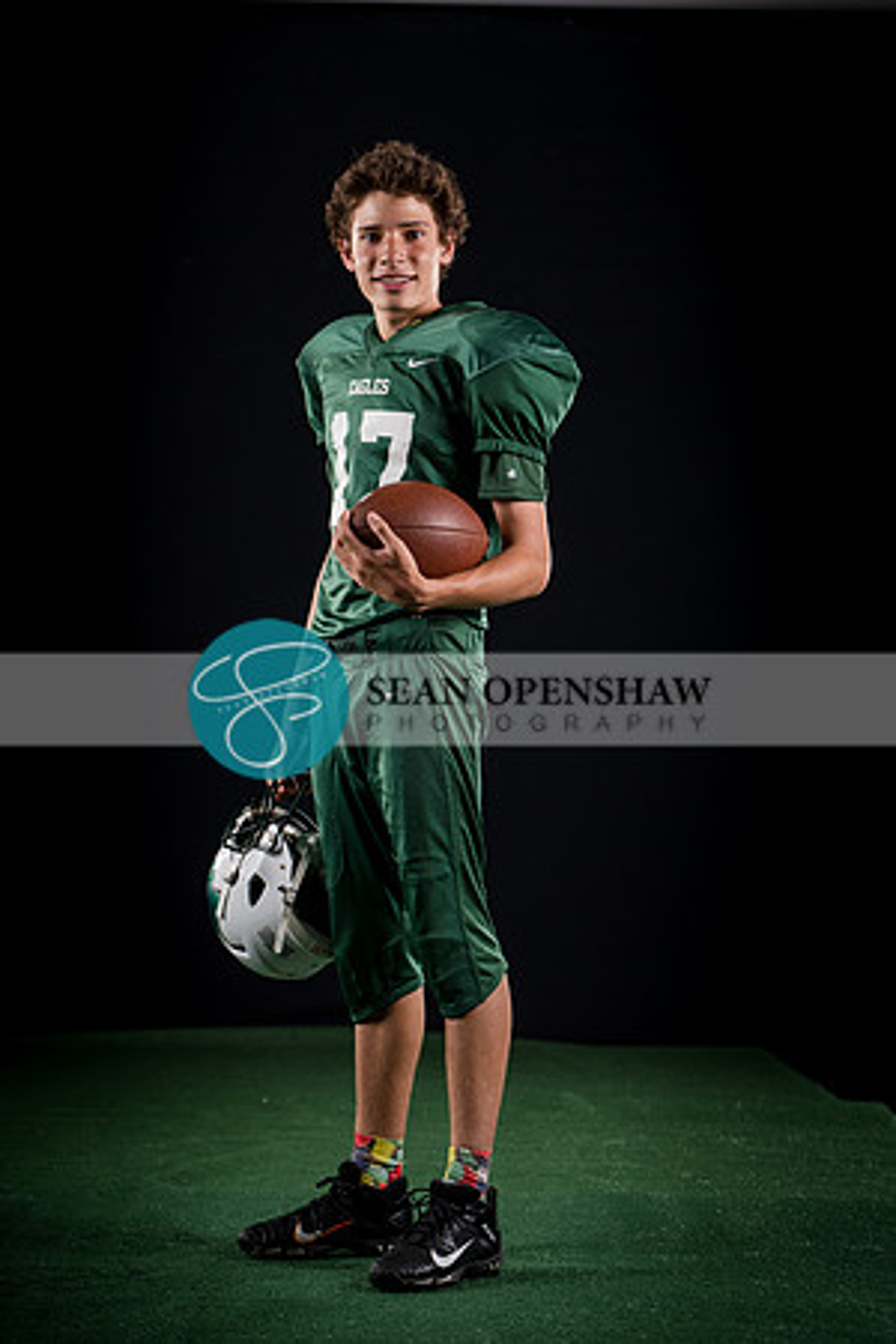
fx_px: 3546
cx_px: 448
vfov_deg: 21.5
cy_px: 672
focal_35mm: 95
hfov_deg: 14.4
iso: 200
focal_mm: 95
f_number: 4
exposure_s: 1/160
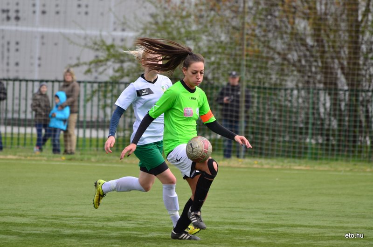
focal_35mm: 360
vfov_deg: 3.8
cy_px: 124
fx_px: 3723
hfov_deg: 5.7
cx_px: 186
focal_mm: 240
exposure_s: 1/640
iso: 160
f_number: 5.6
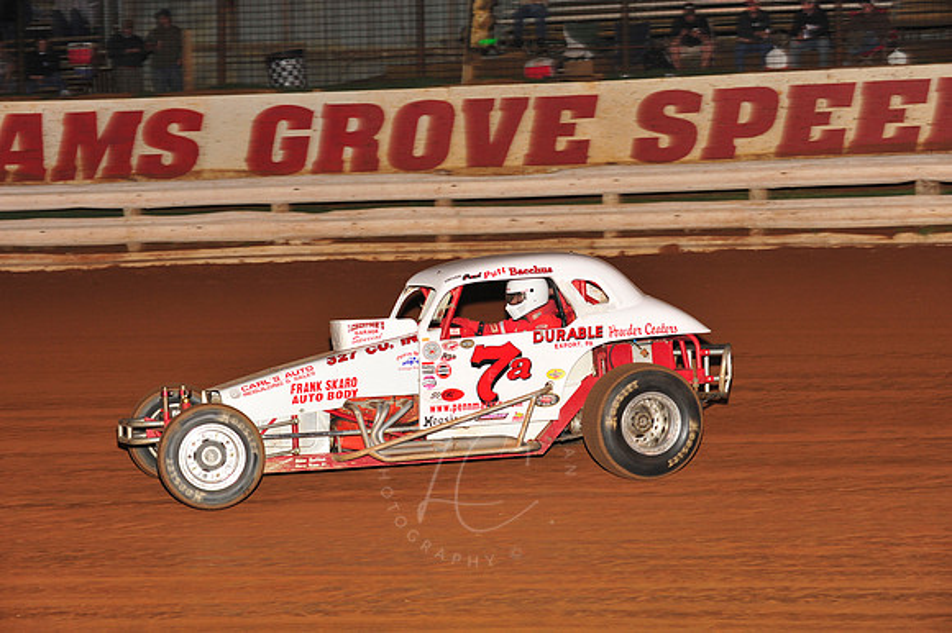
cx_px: 476
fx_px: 2775
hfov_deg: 19.5
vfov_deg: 13.0
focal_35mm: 105
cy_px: 316
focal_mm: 105
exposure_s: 1/250
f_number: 6.3
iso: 800
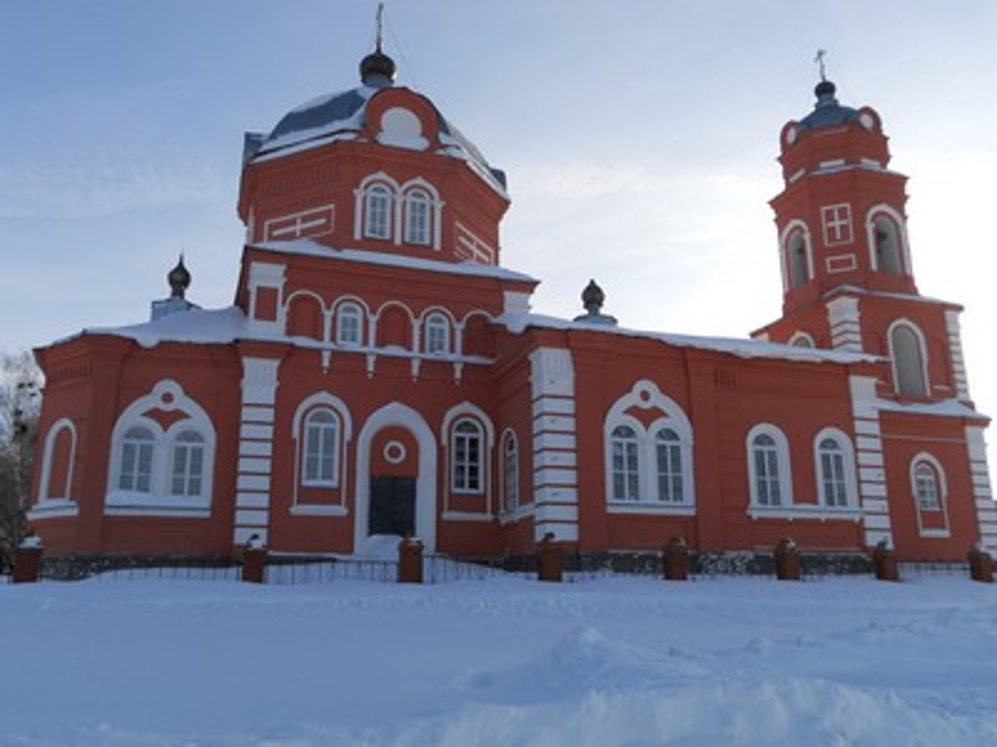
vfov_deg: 44.2
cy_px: 374
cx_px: 498
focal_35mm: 32
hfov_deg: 56.8
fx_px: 922
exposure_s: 1/1000
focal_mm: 5.8
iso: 80
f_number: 3.5
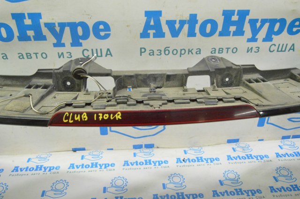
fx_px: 275
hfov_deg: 57.3
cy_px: 100
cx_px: 150
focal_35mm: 33
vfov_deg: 39.9
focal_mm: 22
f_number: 20
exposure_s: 1/20
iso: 6400
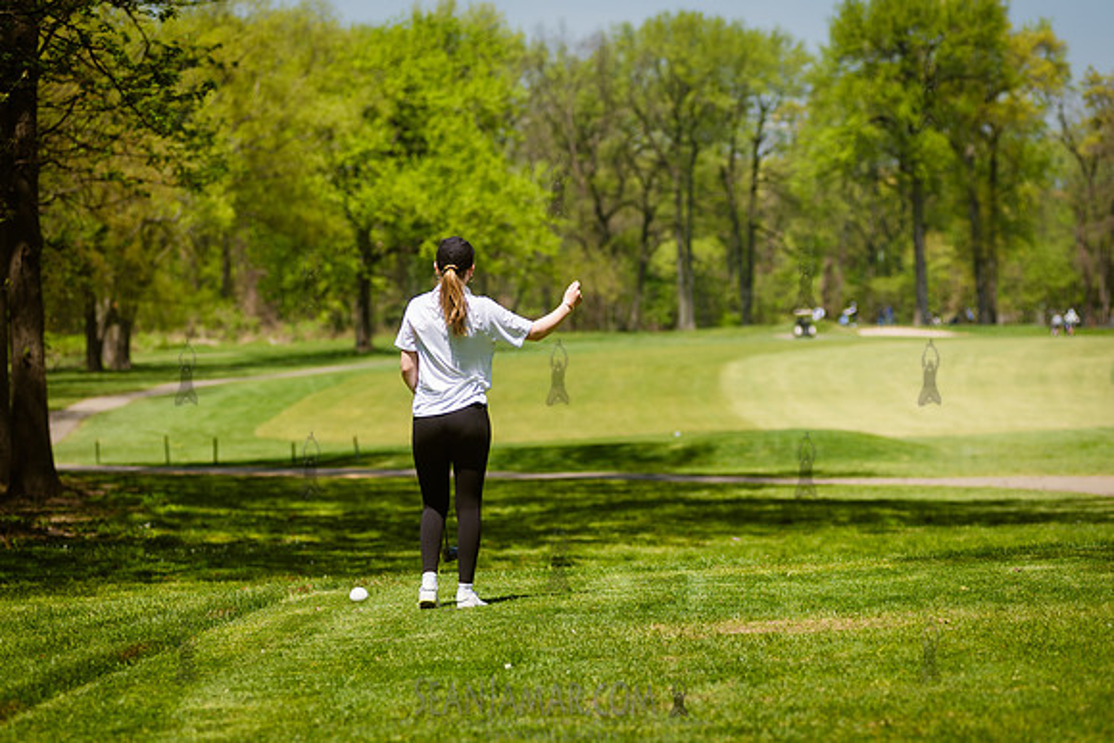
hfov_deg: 15.0
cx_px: 557
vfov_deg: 10.0
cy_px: 372
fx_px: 4232
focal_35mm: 137
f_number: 3.5
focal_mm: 125
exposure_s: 1/1000
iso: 100
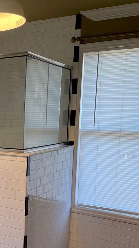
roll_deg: +0.3
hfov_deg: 19.4
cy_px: 156
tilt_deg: -6.5
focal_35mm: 52
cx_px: -83
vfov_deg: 39.6
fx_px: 341
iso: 64
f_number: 1.6
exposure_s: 1/120
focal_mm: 4.2
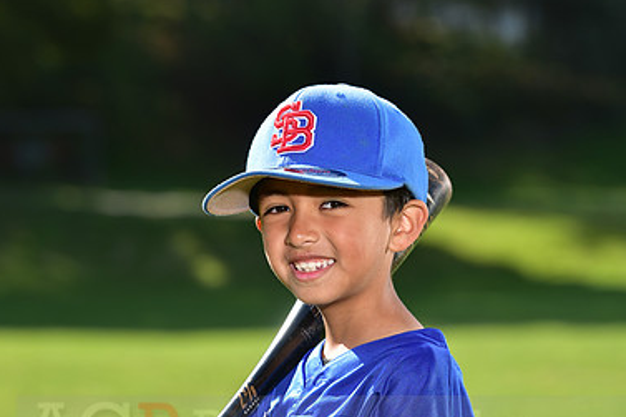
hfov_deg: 9.9
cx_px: 313
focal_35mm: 208
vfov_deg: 6.6
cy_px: 419
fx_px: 3615
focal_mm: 135
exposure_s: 1/250
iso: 80
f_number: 5
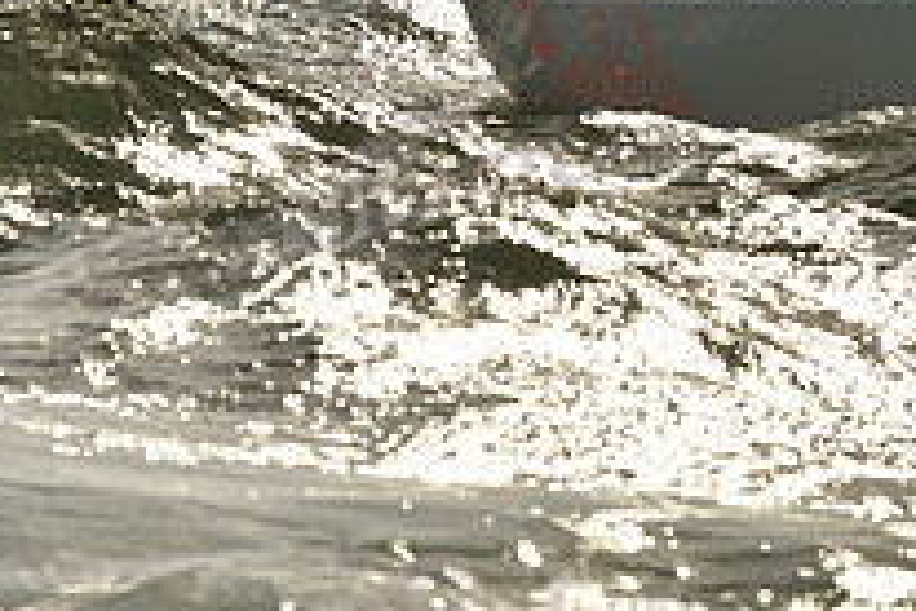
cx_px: 934
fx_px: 14273
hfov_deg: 3.7
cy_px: -91
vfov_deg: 2.4
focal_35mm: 561
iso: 320
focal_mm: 200
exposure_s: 1/1600
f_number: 10
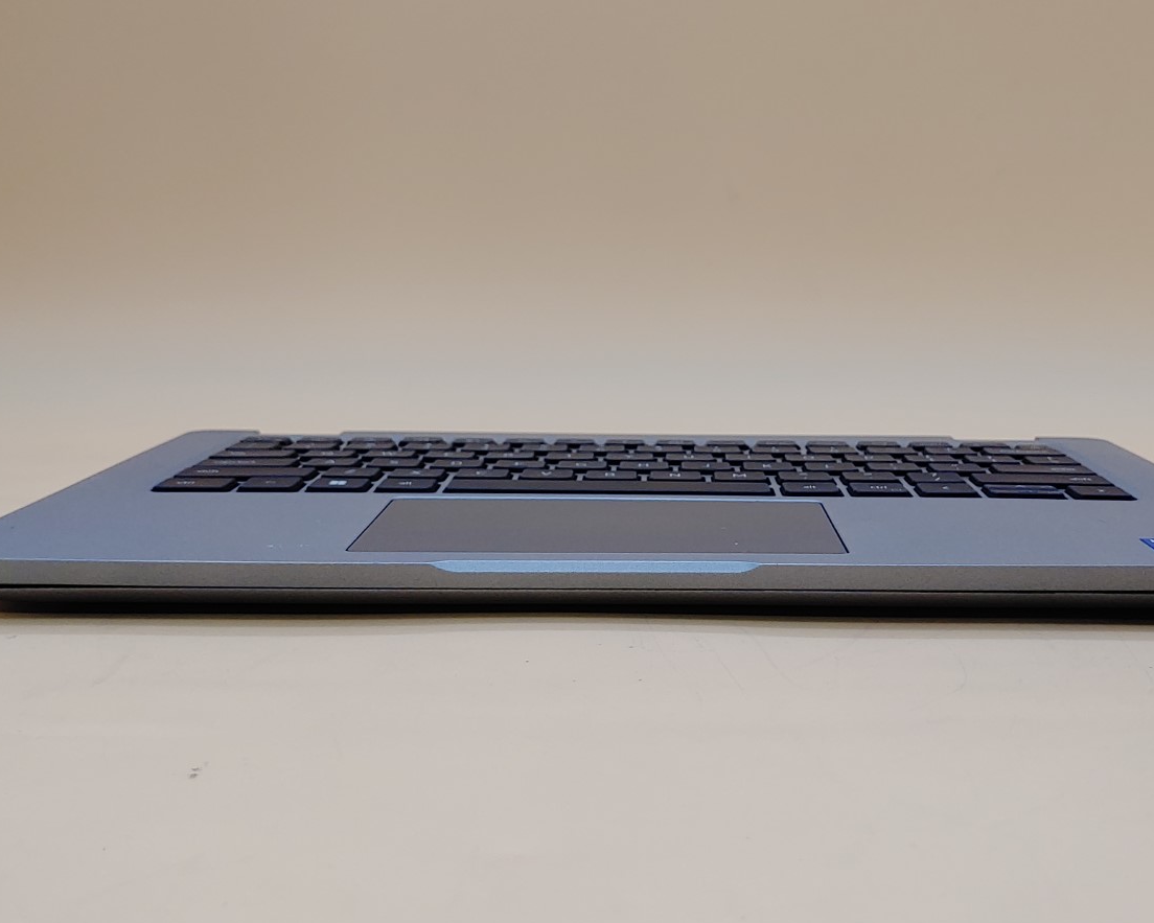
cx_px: 638
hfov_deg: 43.8
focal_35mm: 42
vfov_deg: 35.7
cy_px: 481
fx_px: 1434
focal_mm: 4.36
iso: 50
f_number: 1.8
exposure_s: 1/90
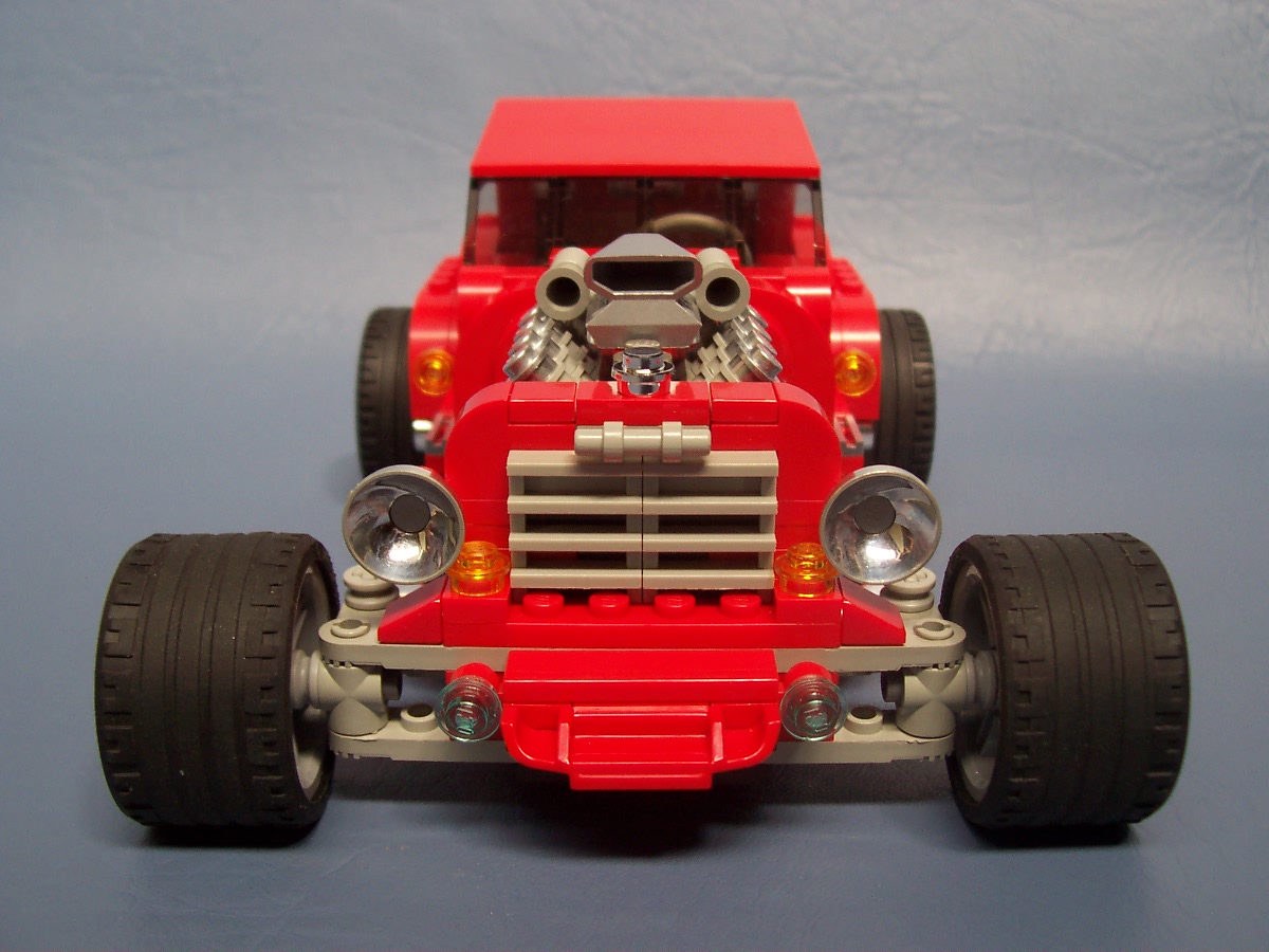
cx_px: 634
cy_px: 476
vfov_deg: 38.7
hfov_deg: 50.1
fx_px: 1356
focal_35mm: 37
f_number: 2.8
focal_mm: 5.6
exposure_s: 1/125
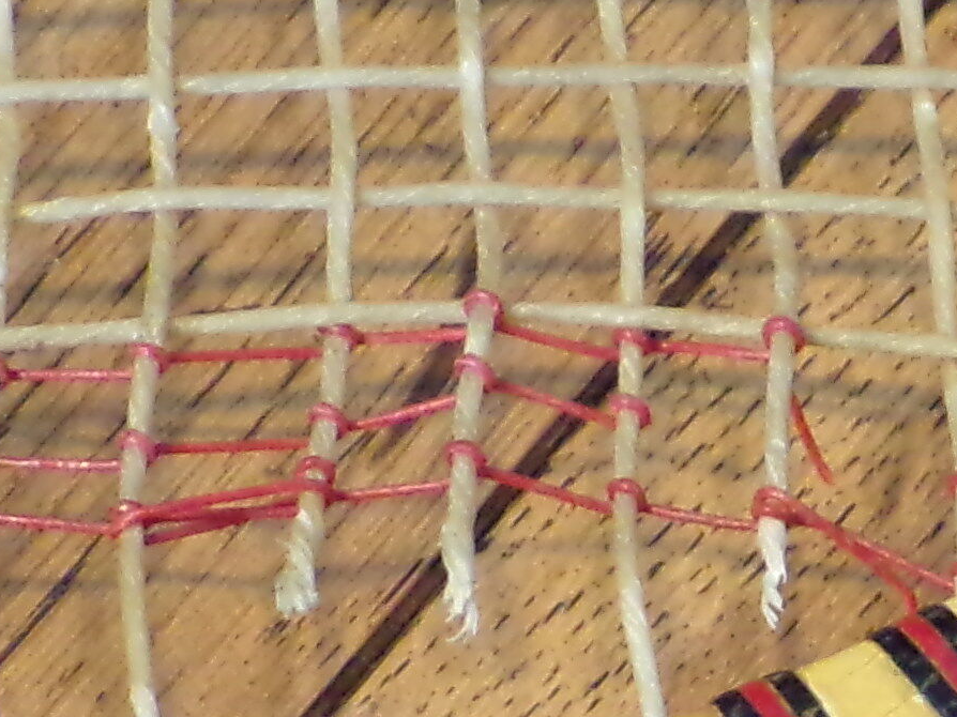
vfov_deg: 8.7
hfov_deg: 11.5
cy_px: 1265
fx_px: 4560
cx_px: 1427
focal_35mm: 165
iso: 400
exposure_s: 1/10
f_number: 3.2
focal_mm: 5.8
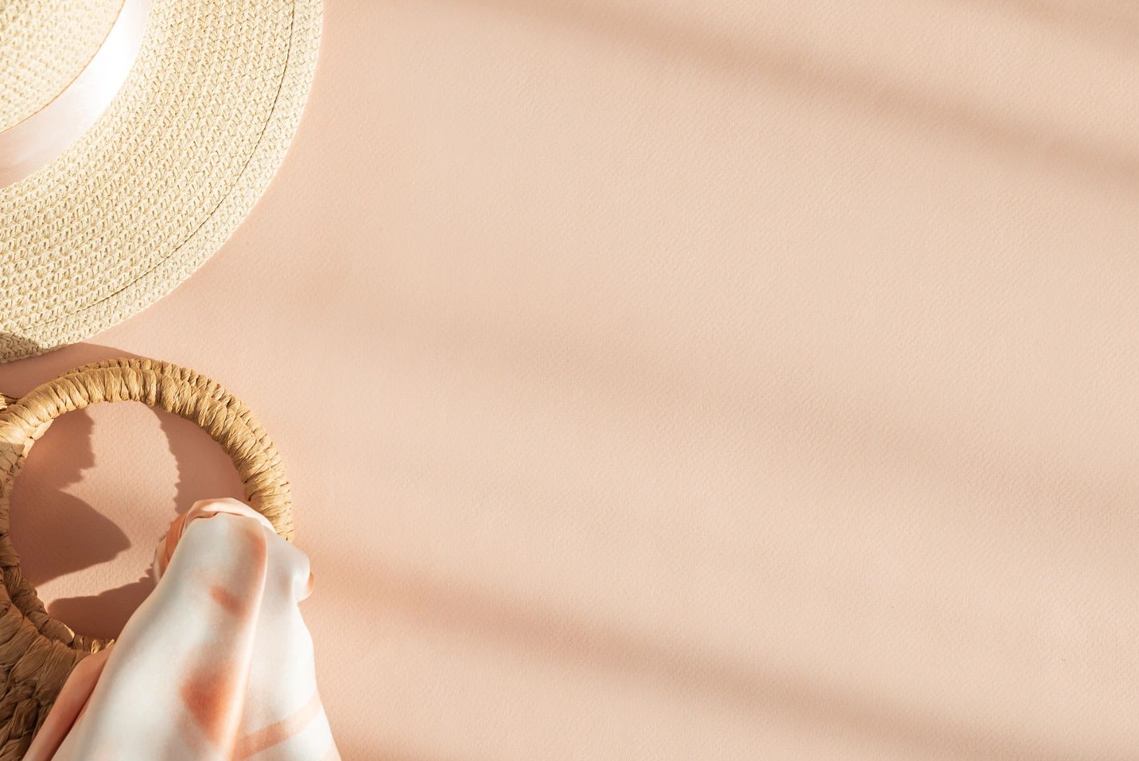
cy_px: 335
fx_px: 2342
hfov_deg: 27.1
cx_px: 348
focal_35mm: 74
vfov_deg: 18.4
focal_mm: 50
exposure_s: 1/80
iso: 125
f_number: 8
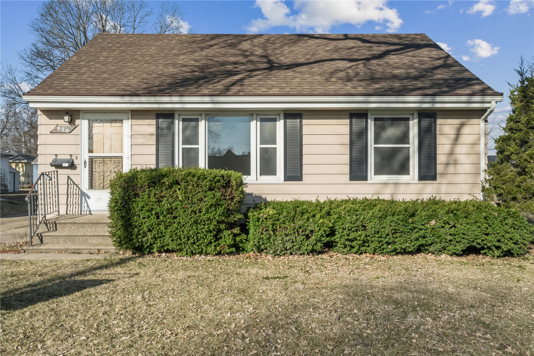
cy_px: 178
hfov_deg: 60.3
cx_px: 267
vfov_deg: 42.3
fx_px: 460
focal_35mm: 31
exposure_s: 1/400
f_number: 10
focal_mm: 31
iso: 400
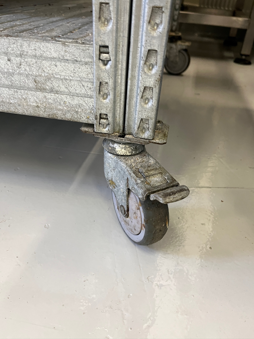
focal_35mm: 26
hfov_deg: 53.1
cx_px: 127
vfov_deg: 67.3
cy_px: 170
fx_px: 254
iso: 200
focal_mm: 5.1
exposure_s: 1/50
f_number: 1.6
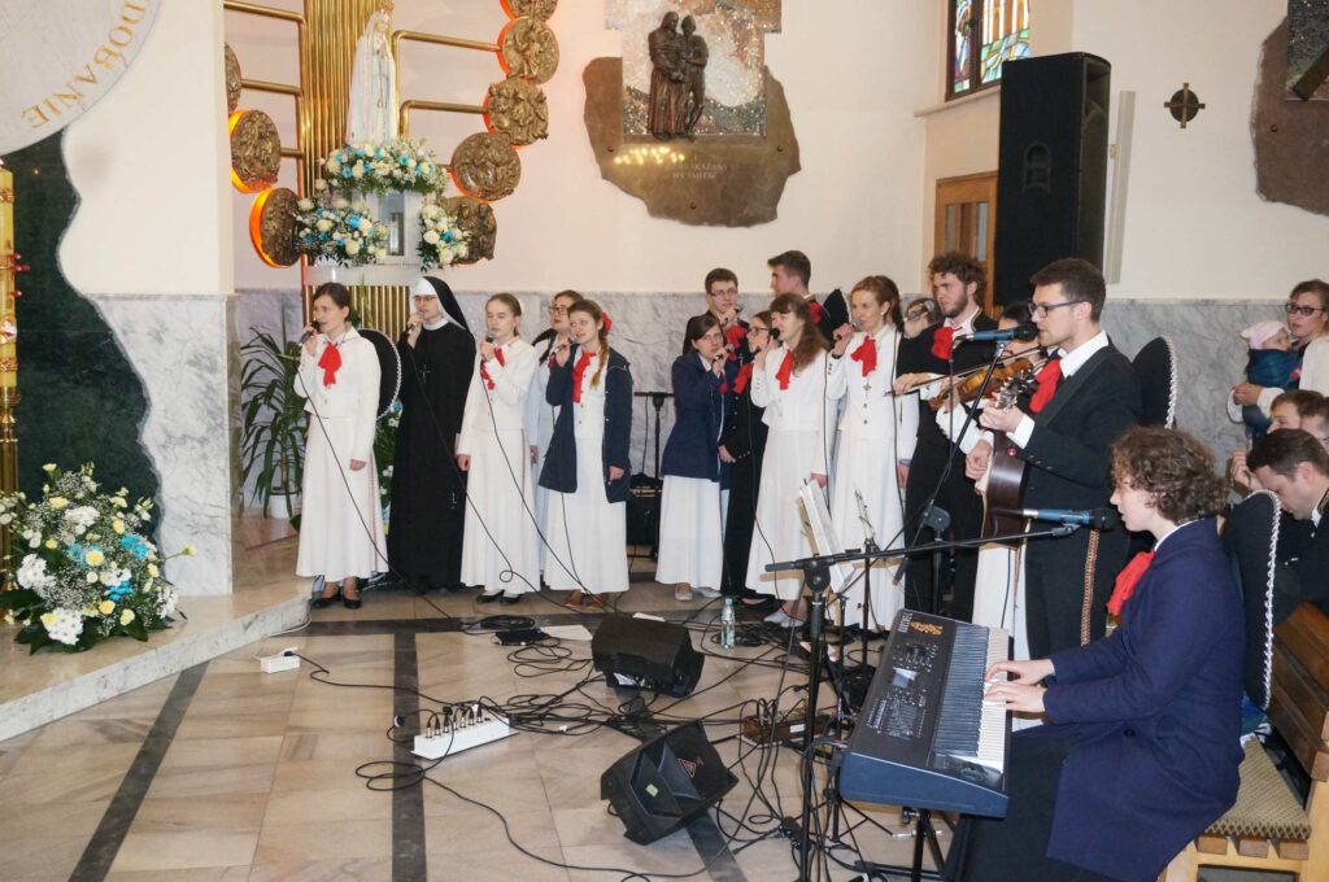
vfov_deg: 34.1
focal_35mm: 39
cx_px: 664
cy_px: 441
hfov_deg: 49.6
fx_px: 1438
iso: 2500
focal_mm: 26
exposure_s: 1/100
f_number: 4.5
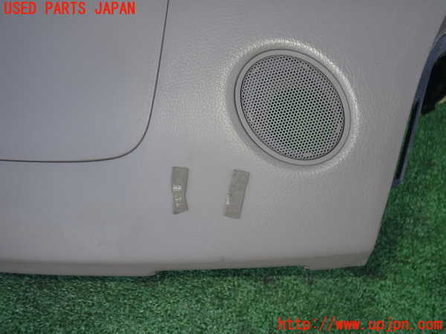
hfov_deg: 60.0
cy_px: 167
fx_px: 387
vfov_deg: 46.8
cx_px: 223
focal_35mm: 30
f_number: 6.3
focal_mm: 5.4
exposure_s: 1/30
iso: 100
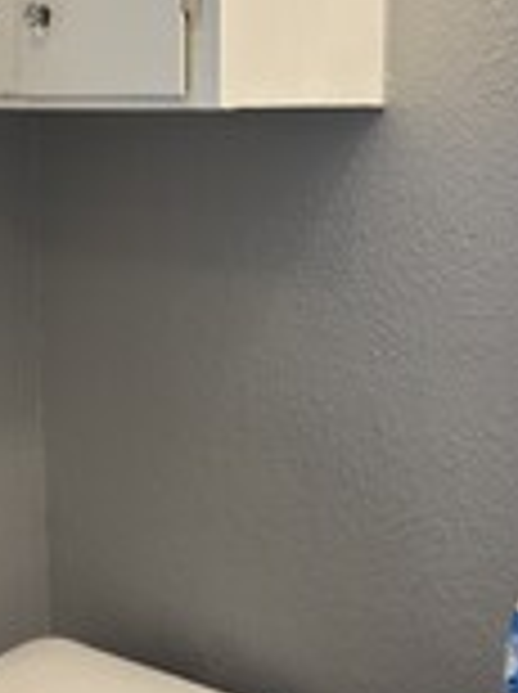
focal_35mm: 75
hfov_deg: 19.5
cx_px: 135
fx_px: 1501
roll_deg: +3.1
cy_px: 324
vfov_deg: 26.0
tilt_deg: -10.8
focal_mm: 6.76
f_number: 1.78
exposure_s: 1/60
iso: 80
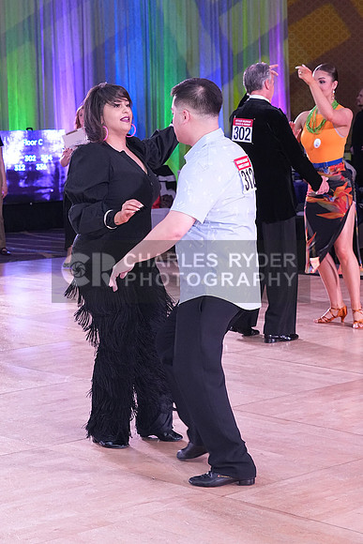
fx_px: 1330
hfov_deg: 15.5
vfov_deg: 23.1
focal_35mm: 88
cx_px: 182
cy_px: 272
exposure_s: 1/250
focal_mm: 59
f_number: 6.3
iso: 3200
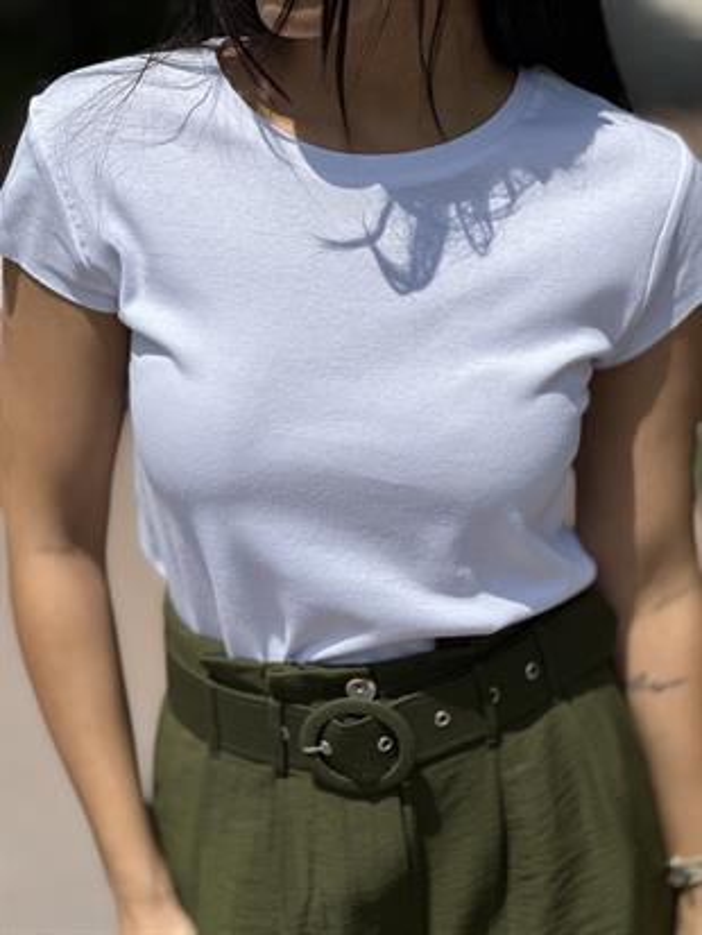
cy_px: 468
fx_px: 2081
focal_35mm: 77
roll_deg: +0.9
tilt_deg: -24.4
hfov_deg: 19.1
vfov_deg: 25.3
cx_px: 351
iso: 32
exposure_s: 1/2320
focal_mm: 9
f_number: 2.8
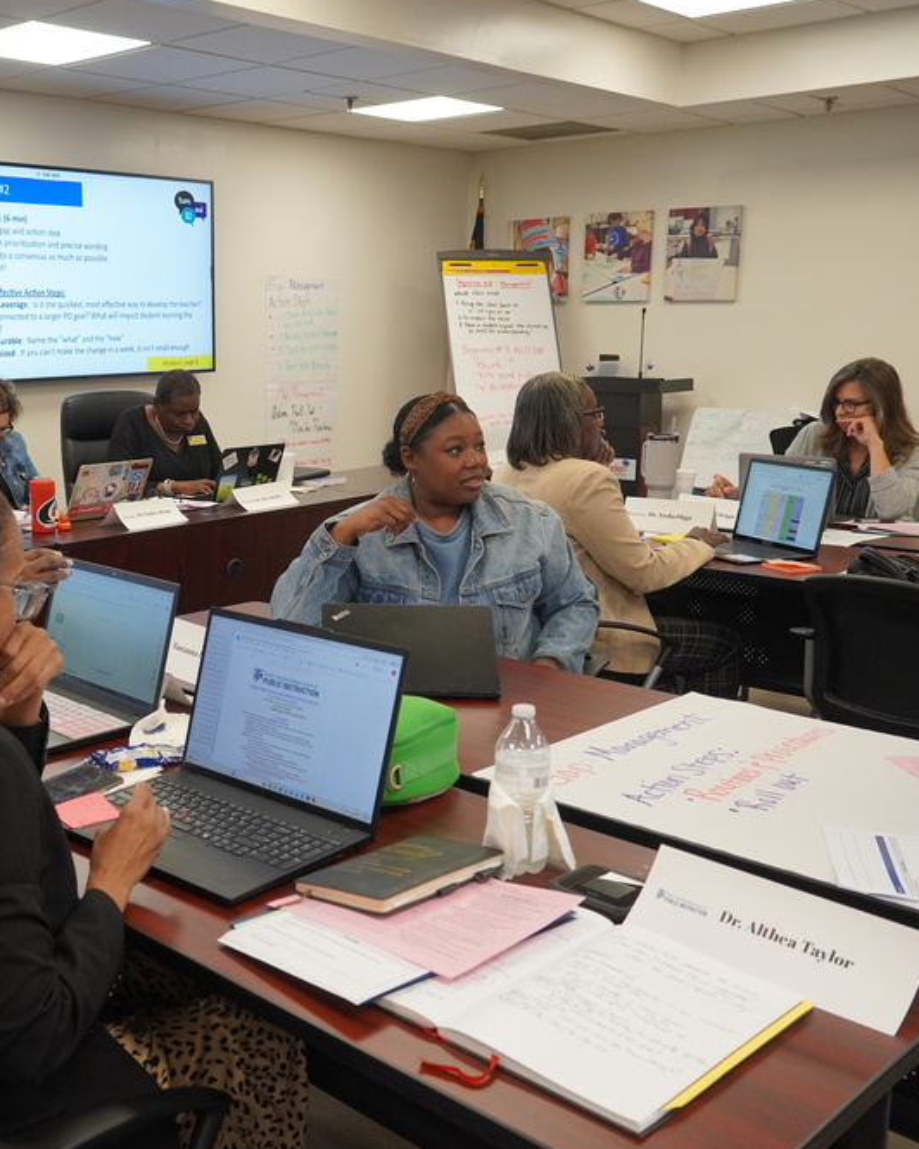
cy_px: 568
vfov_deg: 46.8
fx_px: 1326
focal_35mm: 39
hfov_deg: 37.0
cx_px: 190
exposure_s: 1/160
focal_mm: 18
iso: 1250
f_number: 4
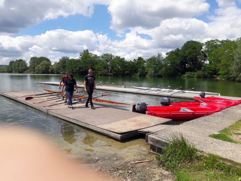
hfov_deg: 63.4
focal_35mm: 28
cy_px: 90
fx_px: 195
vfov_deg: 49.7
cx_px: 120
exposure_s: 1/1845
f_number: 1.9
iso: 40
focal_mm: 3.7
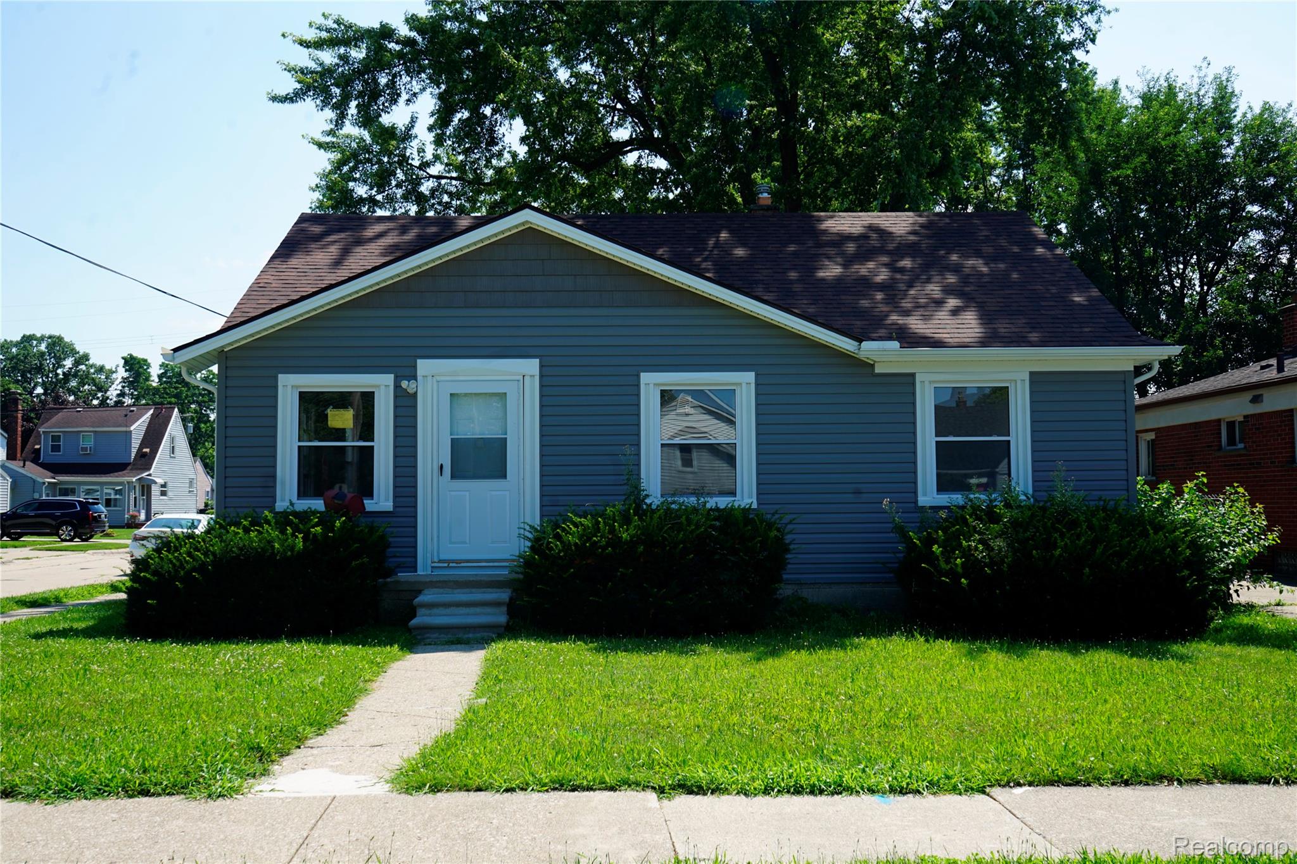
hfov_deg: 54.4
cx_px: 648
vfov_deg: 37.8
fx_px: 1261
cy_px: 432
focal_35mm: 35
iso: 100
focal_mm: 35
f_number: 10
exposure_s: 1/100
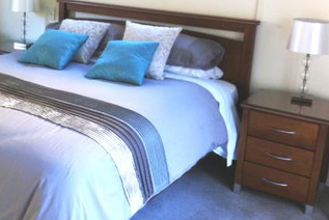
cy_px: 64
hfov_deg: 35.6
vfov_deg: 24.5
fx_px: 503
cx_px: 95
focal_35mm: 55
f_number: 2.8
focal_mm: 3.85
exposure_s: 1/15
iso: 80
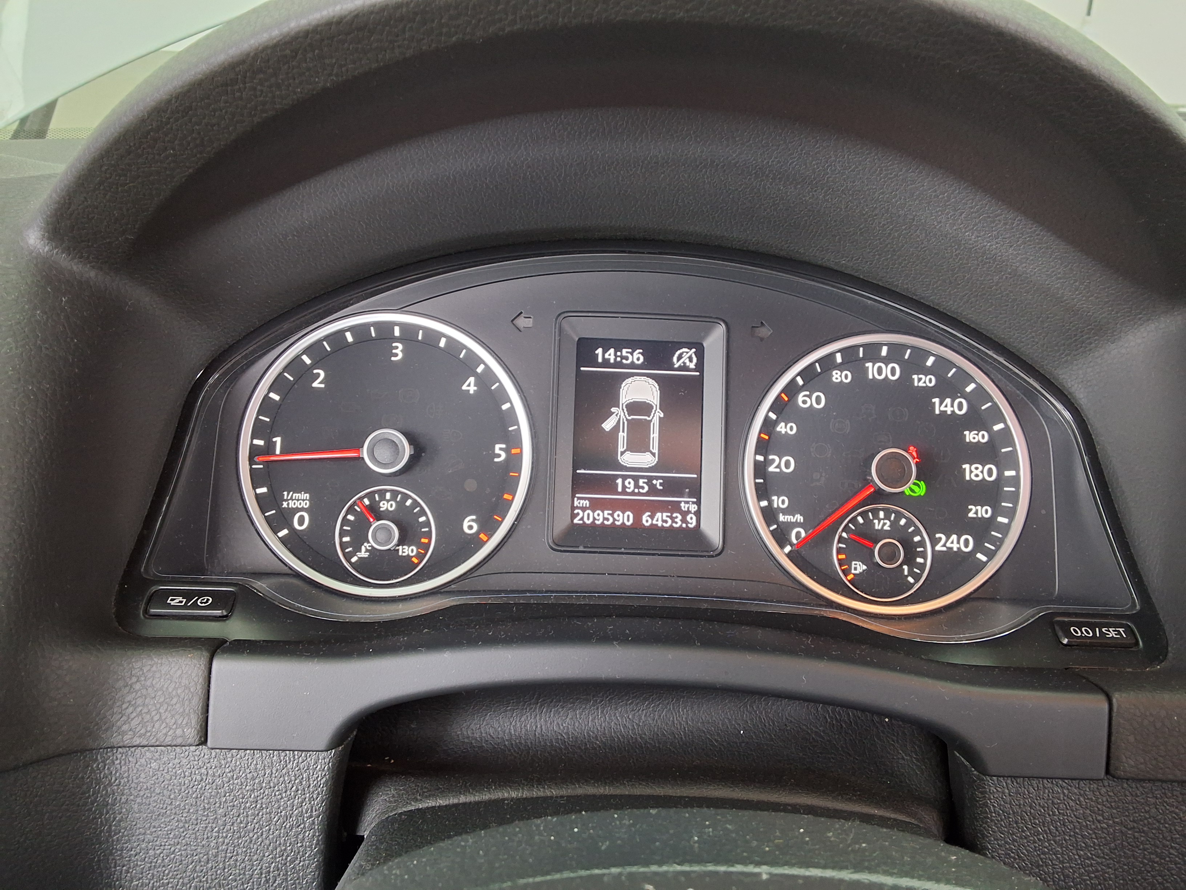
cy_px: 445
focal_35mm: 28
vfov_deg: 49.7
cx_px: 593
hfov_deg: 63.4
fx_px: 959
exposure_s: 1/30
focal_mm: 2.91
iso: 200
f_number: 1.9
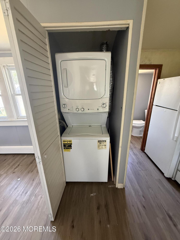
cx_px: 90
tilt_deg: -18.2
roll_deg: +0.8
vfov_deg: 102.1
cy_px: 120
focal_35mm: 14
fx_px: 97
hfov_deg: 85.7
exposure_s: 1/60
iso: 500
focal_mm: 2.22
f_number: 2.2
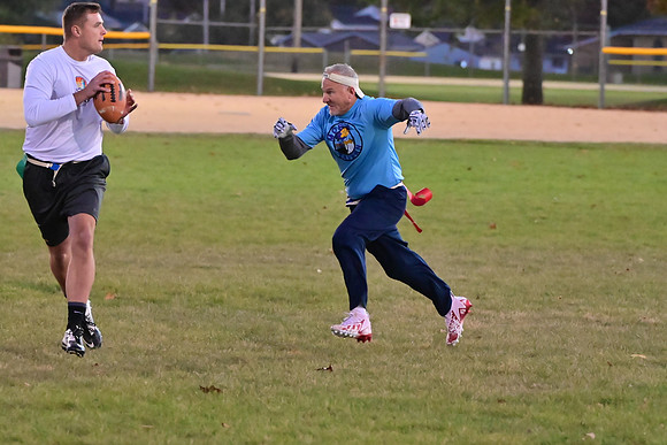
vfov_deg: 7.3
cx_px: 334
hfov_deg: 11.0
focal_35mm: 187
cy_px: 222
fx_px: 3465
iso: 6400
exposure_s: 1/640
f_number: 4
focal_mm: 125
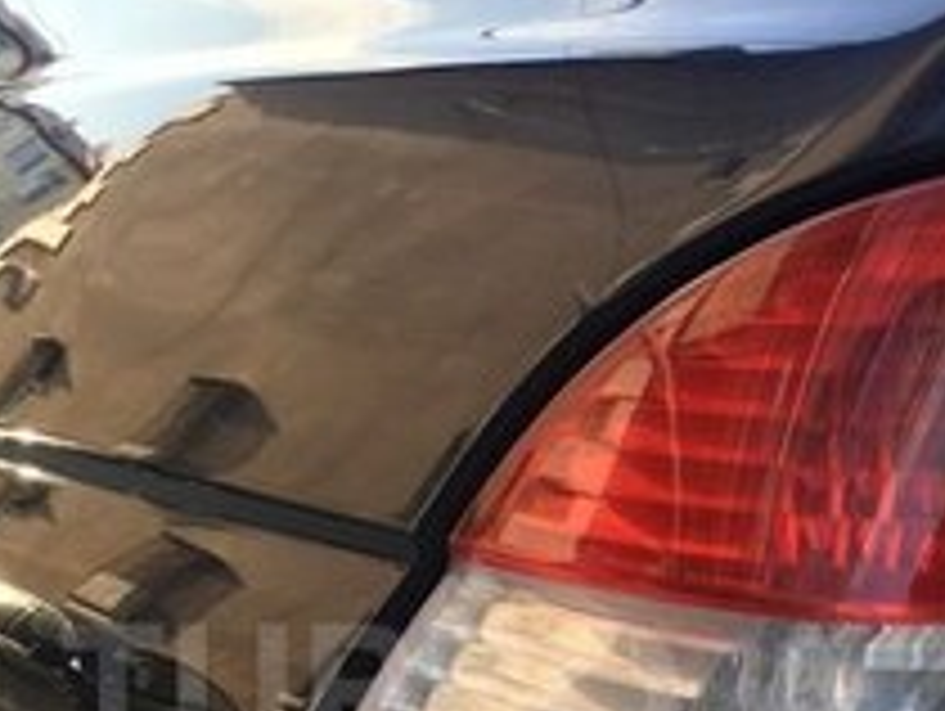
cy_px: 691
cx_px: 522
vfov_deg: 16.0
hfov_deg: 21.5
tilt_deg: -12.2
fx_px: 2487
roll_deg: -0.2
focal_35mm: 91
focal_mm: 4.15
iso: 25
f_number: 2.2
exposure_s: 1/117
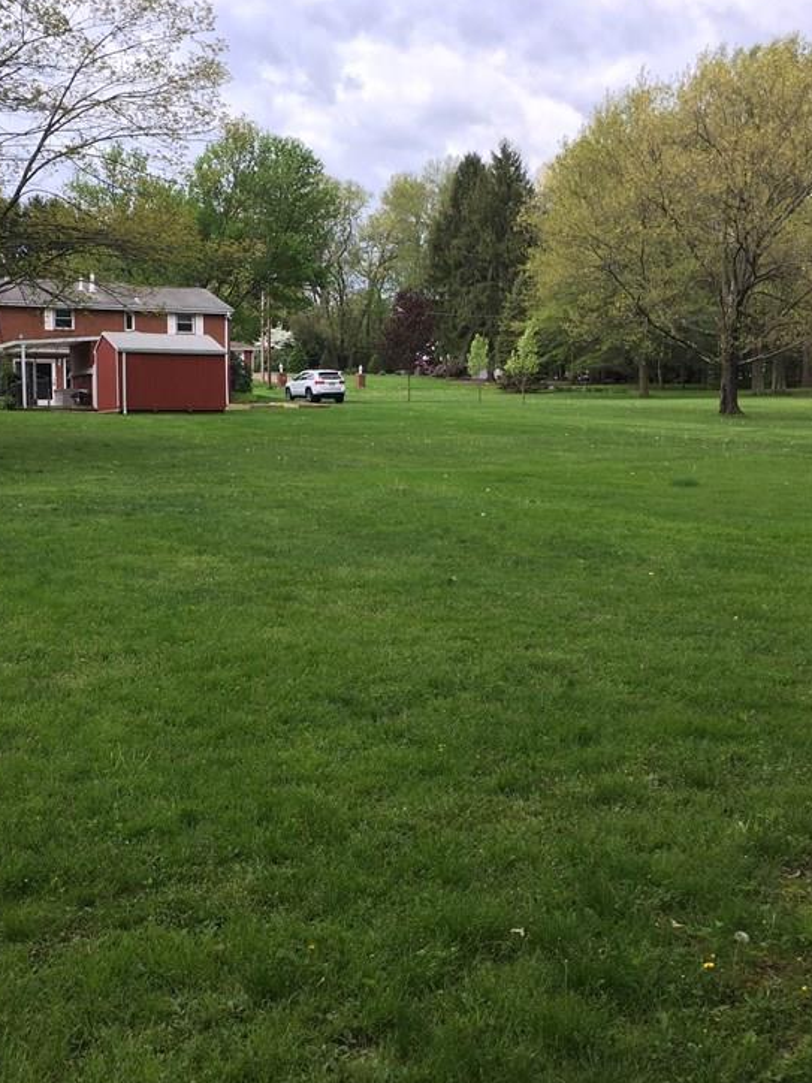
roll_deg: +0.9
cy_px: 533
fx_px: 1282
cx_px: 338
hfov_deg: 35.1
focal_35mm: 41
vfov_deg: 45.8
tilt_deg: -1.8
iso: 25
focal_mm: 4.15
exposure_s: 1/161
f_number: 2.2
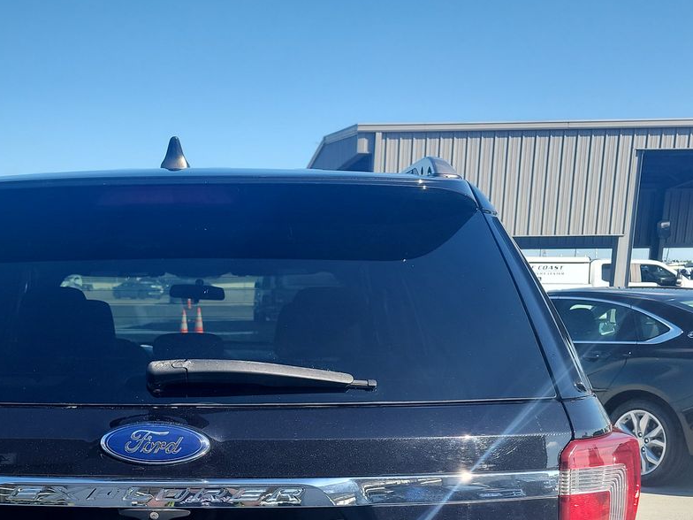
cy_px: 492
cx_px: 146
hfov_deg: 37.6
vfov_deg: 28.3
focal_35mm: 49
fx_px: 981
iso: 50
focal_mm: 6.7
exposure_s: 1/491
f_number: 1.8
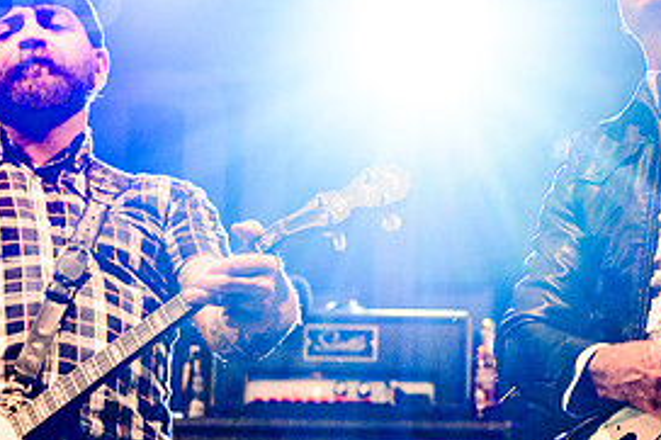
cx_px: 707
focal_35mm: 160
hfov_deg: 12.6
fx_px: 2936
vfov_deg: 8.6
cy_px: 242
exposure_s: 1/125
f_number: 2.8
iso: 800
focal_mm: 55
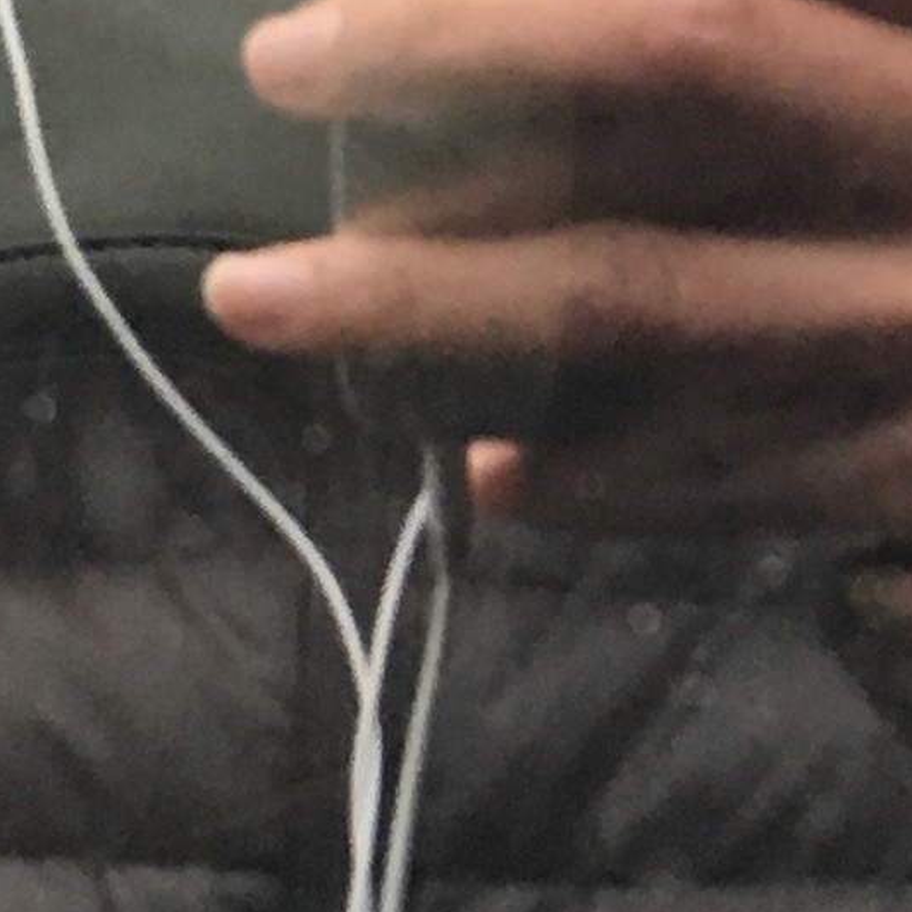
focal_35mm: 195
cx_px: 1428
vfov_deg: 9.0
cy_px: 506
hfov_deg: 8.7
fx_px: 5812
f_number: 2.2
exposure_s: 1/30
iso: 80
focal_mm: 4.15
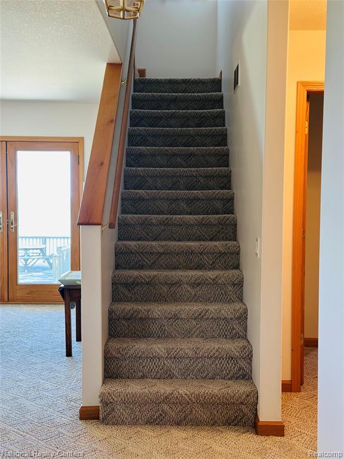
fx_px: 636
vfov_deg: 39.7
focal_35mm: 48
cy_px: 230
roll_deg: -0.4
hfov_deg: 30.3
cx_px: 172
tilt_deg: -2.8
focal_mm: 6.86
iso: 200
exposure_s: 1/60
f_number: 1.78
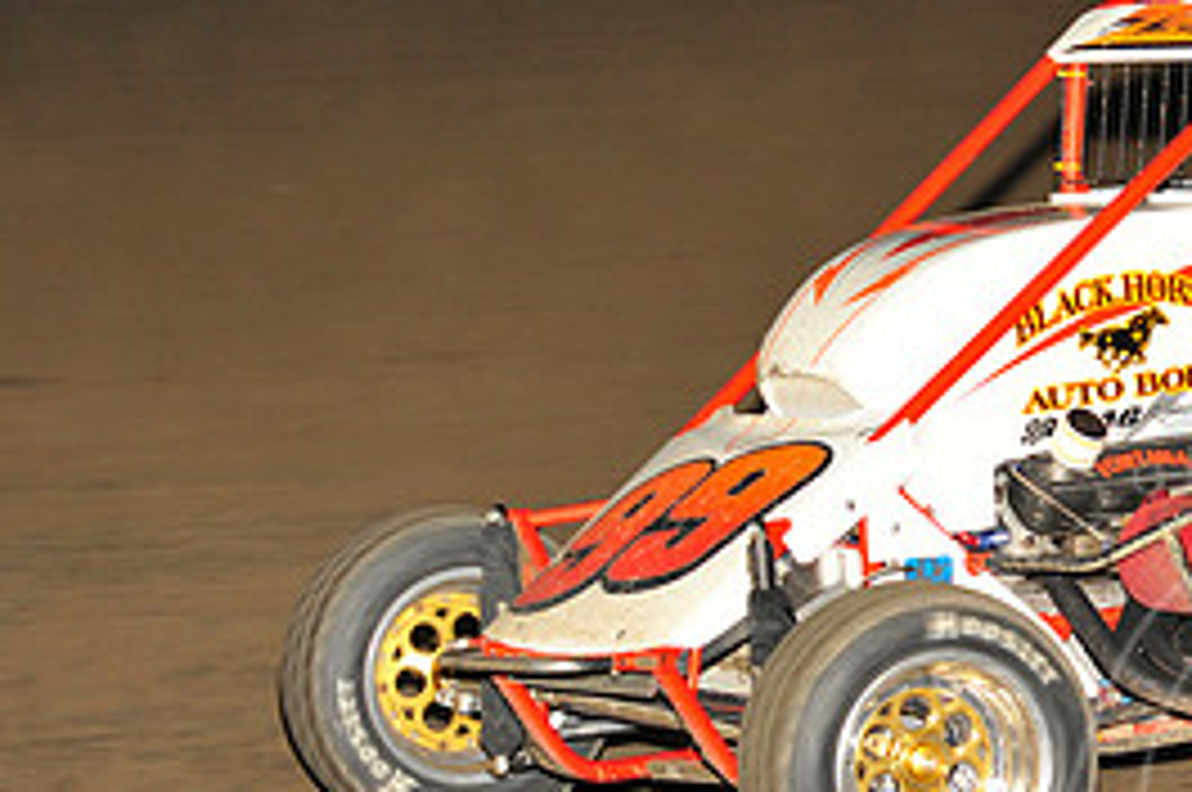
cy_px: 315
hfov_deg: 8.9
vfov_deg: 6.0
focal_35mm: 230
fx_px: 7606
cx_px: 1196
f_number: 6.3
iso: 800
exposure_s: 1/320
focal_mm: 105
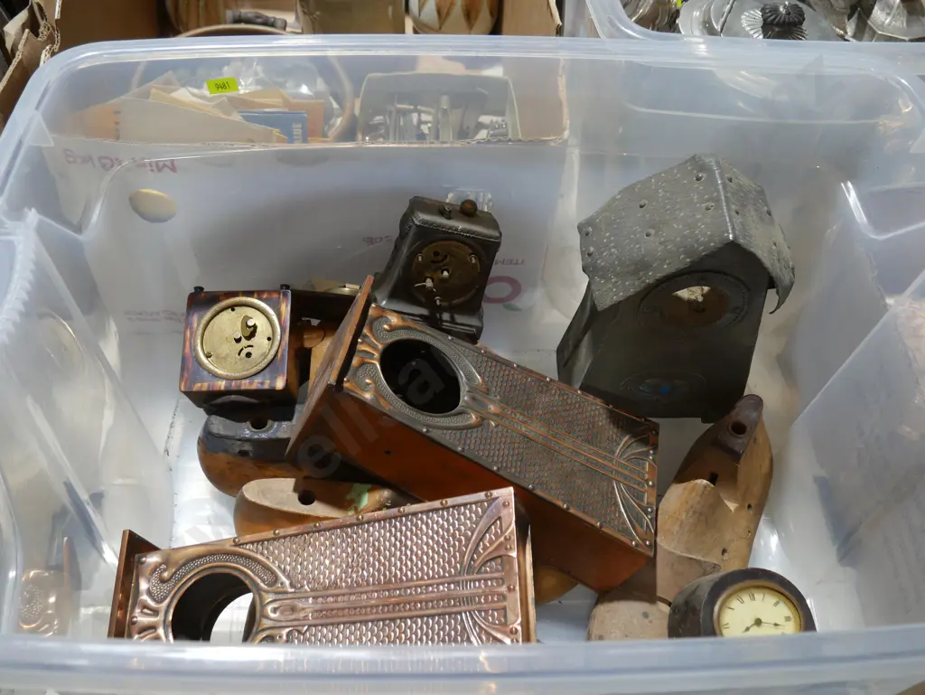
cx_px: 462
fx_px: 962
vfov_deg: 39.7
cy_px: 348
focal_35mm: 36
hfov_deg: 51.3
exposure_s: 1/60
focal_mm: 18
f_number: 4
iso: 320
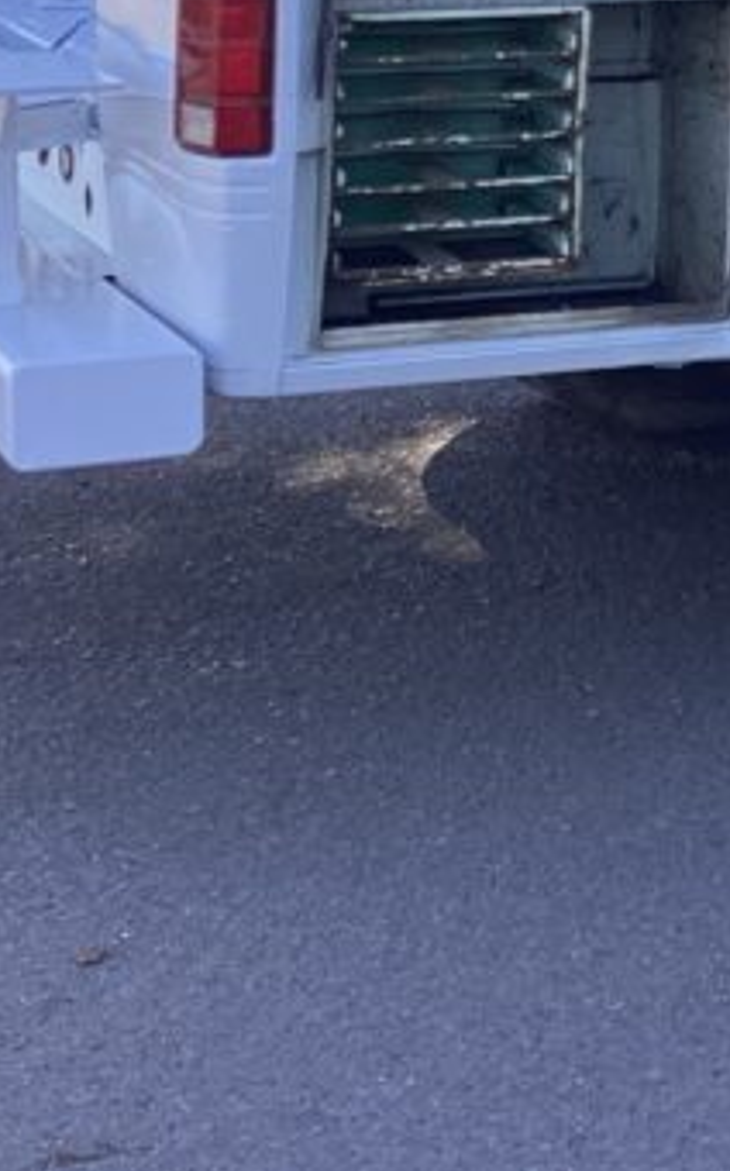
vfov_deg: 20.2
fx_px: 3157
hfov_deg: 12.4
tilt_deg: -4.2
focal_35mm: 99
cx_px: 1178
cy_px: -45
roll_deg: -1.6
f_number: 2.4
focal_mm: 3.3
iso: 25
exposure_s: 1/221
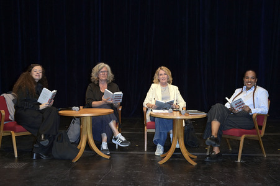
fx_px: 373
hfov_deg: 41.1
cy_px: 93
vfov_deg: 28.0
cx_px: 140
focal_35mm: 48
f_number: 7.1
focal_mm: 48
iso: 2000
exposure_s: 1/250
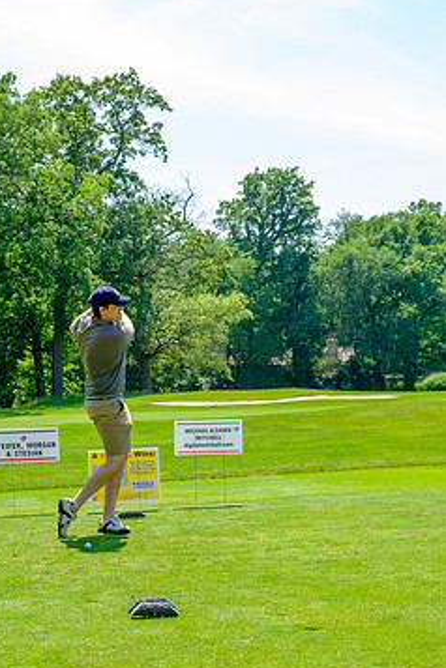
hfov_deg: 20.0
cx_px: 169
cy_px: 397
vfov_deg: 29.6
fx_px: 1264
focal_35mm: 68
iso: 200
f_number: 5
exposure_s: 1/250
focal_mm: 35.8
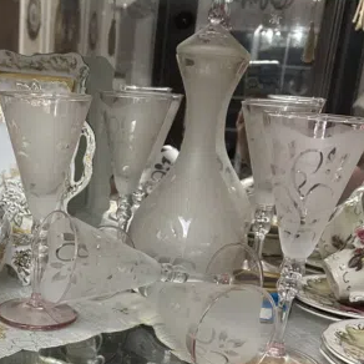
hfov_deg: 55.6
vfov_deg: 55.6
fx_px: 345
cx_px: 178
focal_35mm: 29
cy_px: 192
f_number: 1.78
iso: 500
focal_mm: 6.86
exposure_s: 1/50
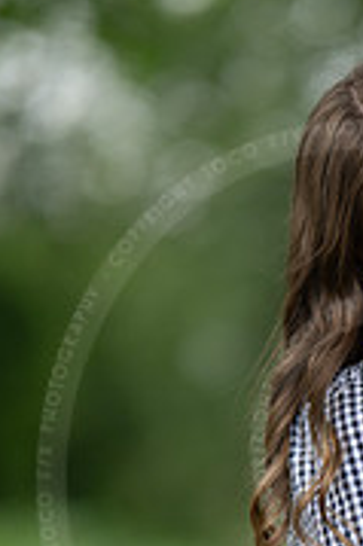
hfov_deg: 6.4
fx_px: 3243
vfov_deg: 9.6
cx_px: 448
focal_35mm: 214
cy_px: 491
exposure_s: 1/640
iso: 250
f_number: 1.2
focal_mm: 85
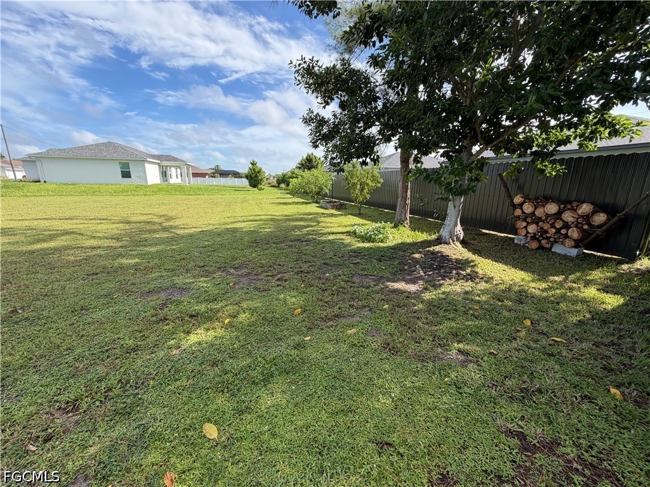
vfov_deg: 85.7
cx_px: 325
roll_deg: -0.3
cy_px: 244
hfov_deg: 102.1
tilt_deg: -14.2
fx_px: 263
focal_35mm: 14
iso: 40
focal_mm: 2.22
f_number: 2.2
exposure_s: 1/751
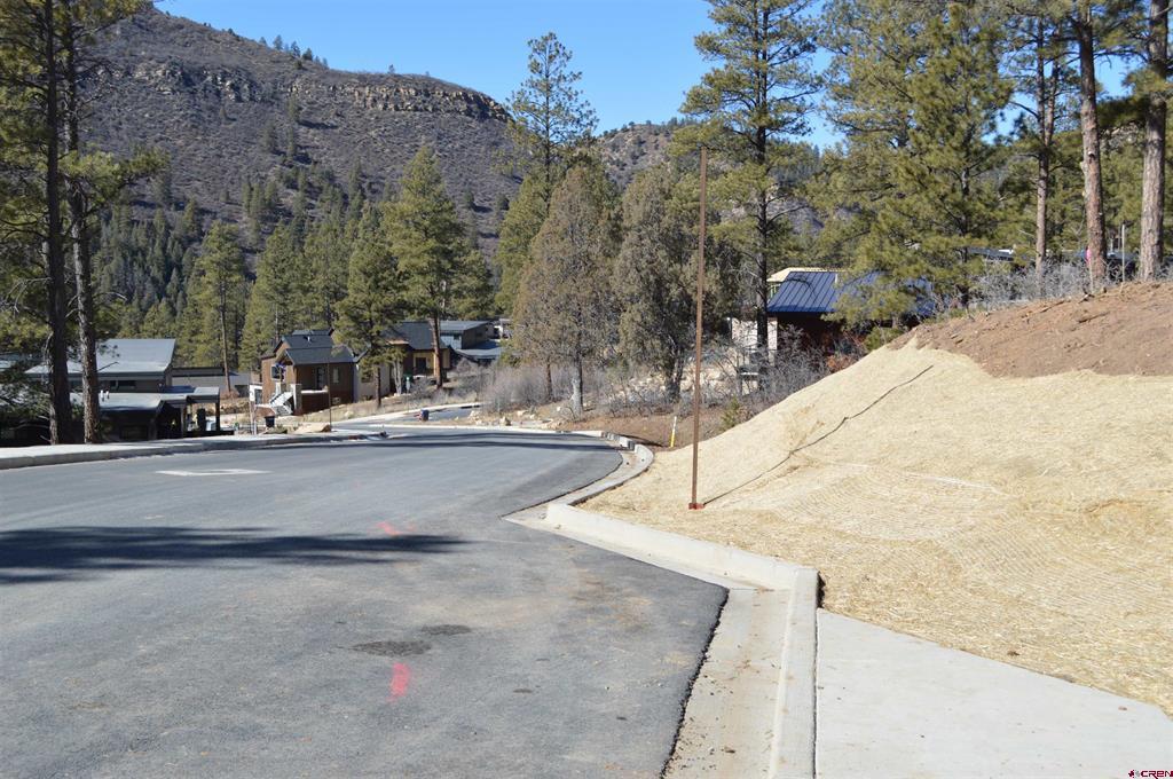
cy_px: 390
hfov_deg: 43.7
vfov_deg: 29.8
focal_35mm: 45
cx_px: 586
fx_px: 1464
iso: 100
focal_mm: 30
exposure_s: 1/200
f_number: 7.1
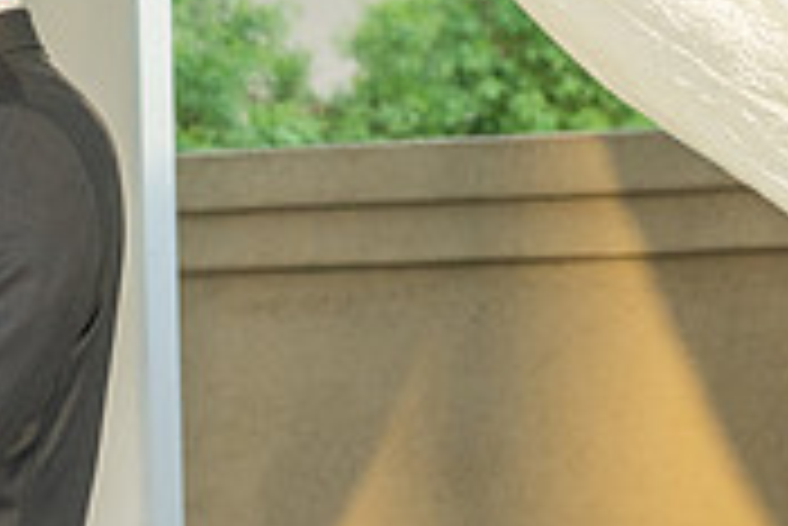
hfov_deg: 6.5
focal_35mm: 310
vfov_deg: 4.4
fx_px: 6791
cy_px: 672
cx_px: -426
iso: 500
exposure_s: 1/200
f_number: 6.3
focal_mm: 70
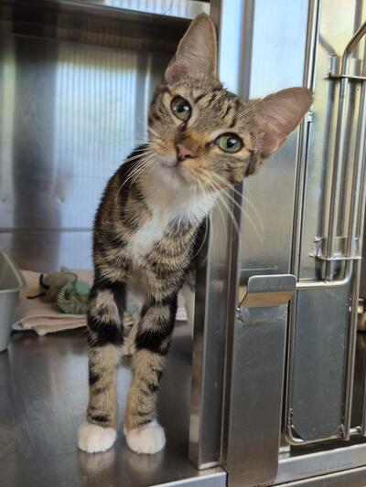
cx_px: 183
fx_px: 324
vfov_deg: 73.9
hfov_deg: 58.9
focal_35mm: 23
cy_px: 244
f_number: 1.8
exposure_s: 1/100
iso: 160
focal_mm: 5.4
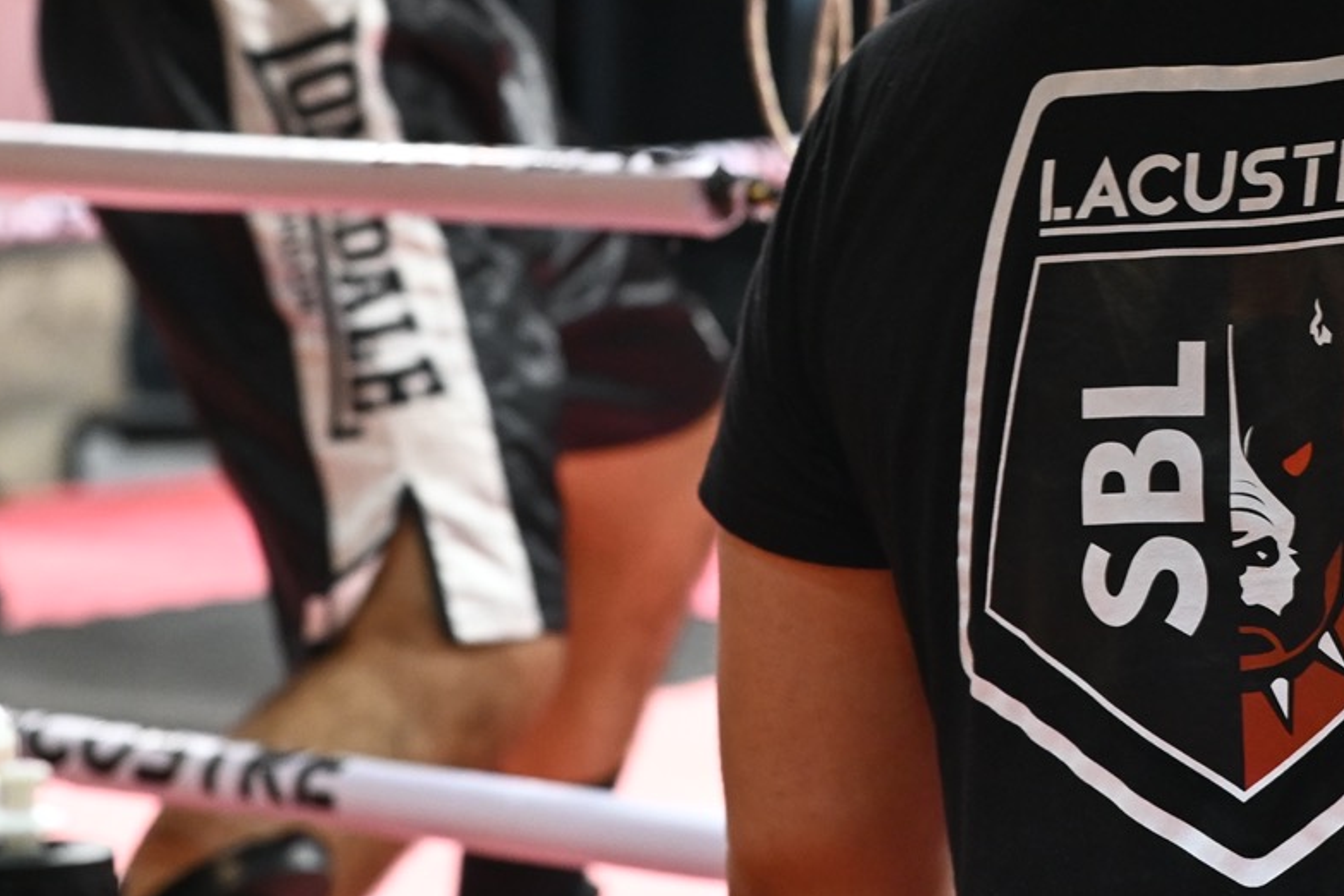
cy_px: 51
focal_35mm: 206
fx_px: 7690
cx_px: 1001
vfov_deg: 6.7
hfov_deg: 10.0
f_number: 2.8
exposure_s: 1/250
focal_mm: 56
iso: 1600
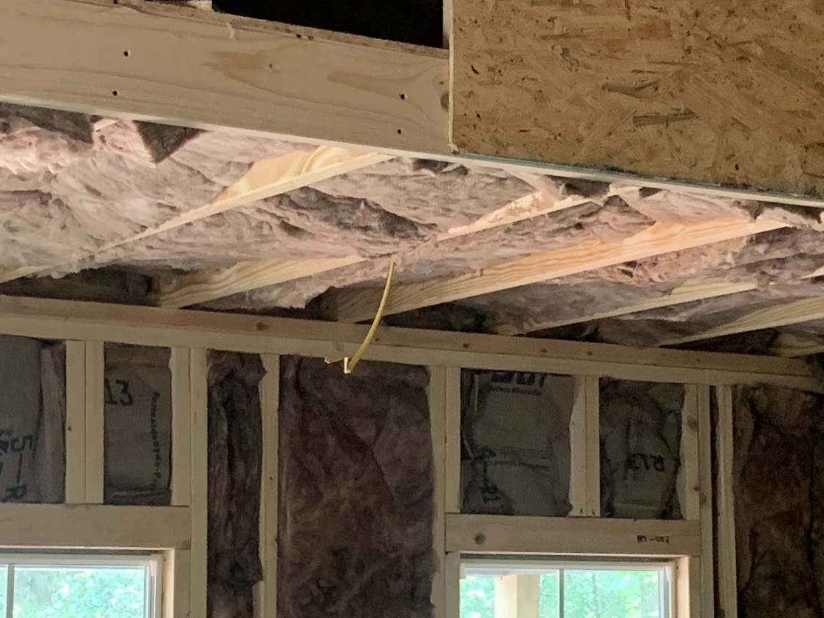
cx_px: 630
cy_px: 414
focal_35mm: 94
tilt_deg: +7.8
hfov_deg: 20.7
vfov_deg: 15.7
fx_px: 2237
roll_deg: +0.6
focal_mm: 4.25
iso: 320
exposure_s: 1/60
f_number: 1.8
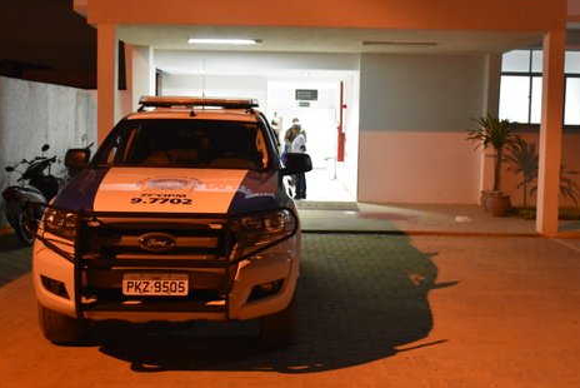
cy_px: 160
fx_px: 720
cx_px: 292
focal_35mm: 45
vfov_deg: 30.1
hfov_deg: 43.9
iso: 5000
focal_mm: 23
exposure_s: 1/60
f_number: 3.8
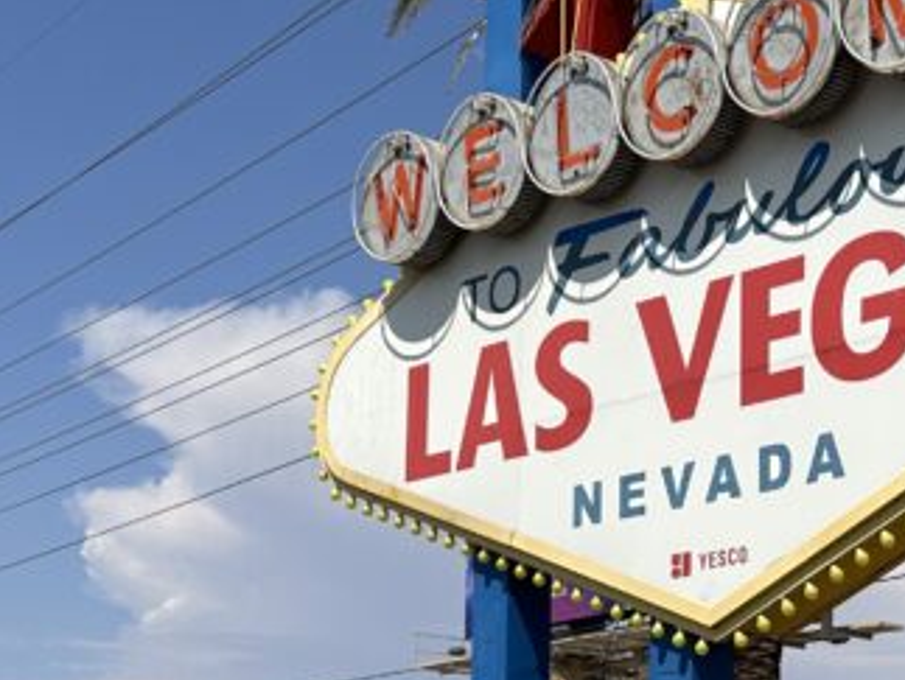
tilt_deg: +8.7
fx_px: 1989
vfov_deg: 19.1
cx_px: 757
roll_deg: -0.4
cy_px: 621
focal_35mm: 76
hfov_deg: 25.1
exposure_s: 1/8929
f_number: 1.78
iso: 80
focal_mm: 6.86
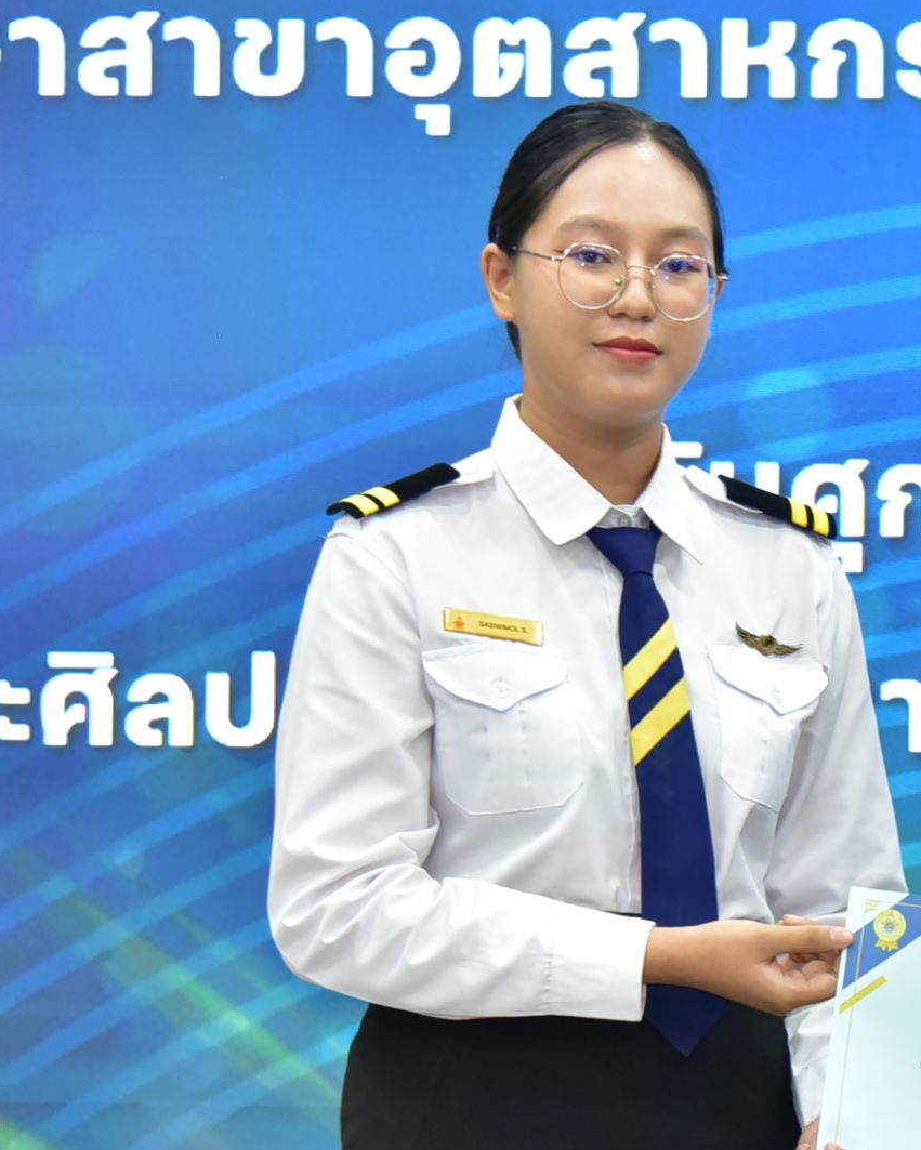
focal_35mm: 181
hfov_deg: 8.5
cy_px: 735
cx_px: 1063
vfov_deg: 10.7
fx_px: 6164
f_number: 5.6
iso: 4000
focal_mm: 82
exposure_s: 1/200
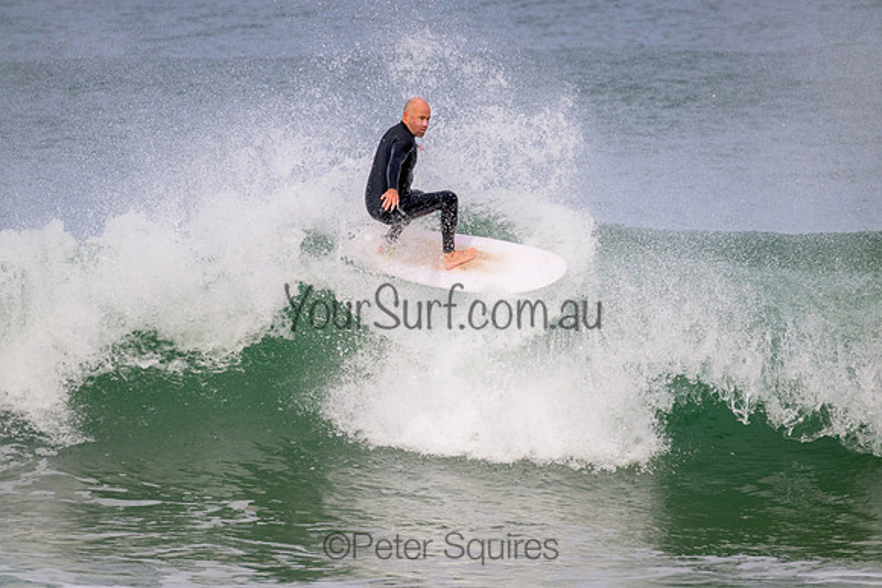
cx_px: 441
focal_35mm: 800
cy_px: 294
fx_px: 19604
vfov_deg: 1.7
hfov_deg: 2.6
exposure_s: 1/2000
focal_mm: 800
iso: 1400
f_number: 11
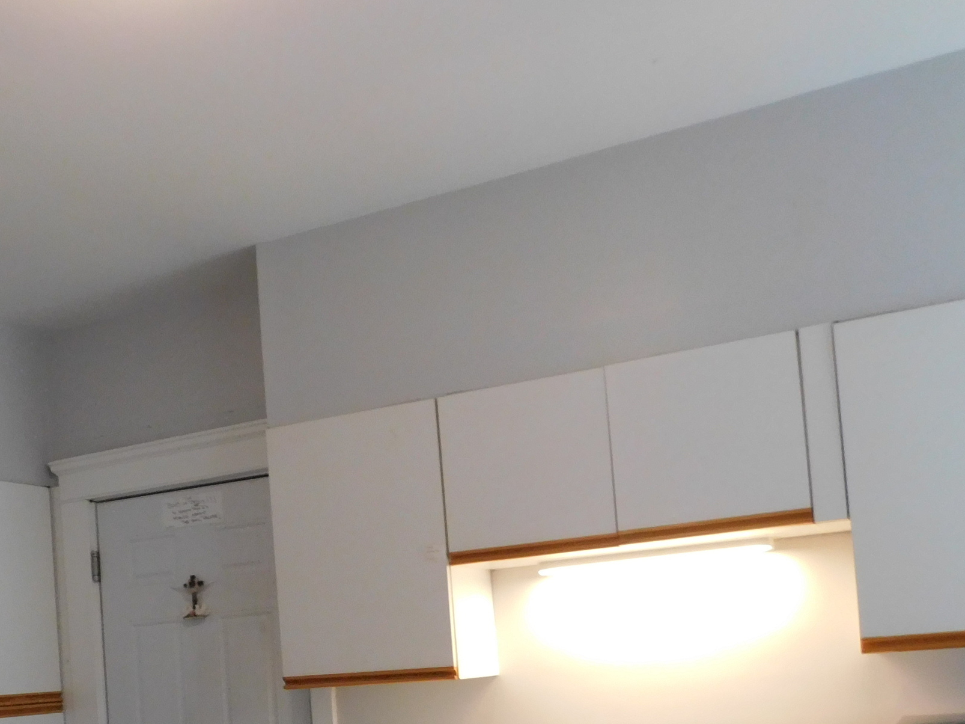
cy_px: 656
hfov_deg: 42.0
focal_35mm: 44
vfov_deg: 31.3
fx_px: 1226
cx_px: 276
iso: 320
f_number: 3
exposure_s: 1/30
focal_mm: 4
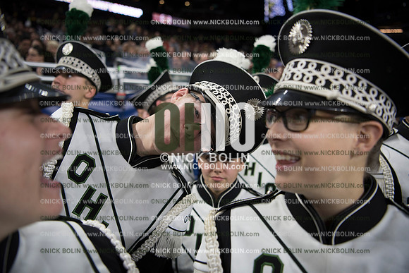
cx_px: 204
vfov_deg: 42.3
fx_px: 352
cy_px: 136
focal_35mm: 31
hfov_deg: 60.3
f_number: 2.8
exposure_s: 1/1000
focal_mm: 31
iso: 1250
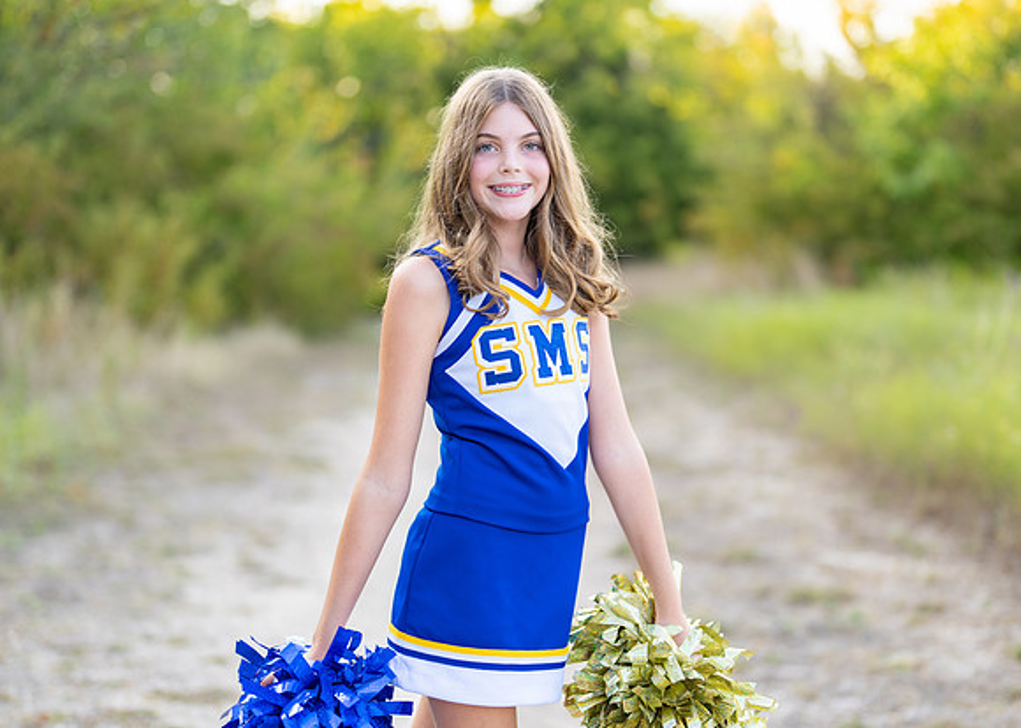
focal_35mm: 63
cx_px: 531
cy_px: 411
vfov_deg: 22.4
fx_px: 1836
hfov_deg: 31.1
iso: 100
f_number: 1.2
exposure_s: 1/800
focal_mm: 50
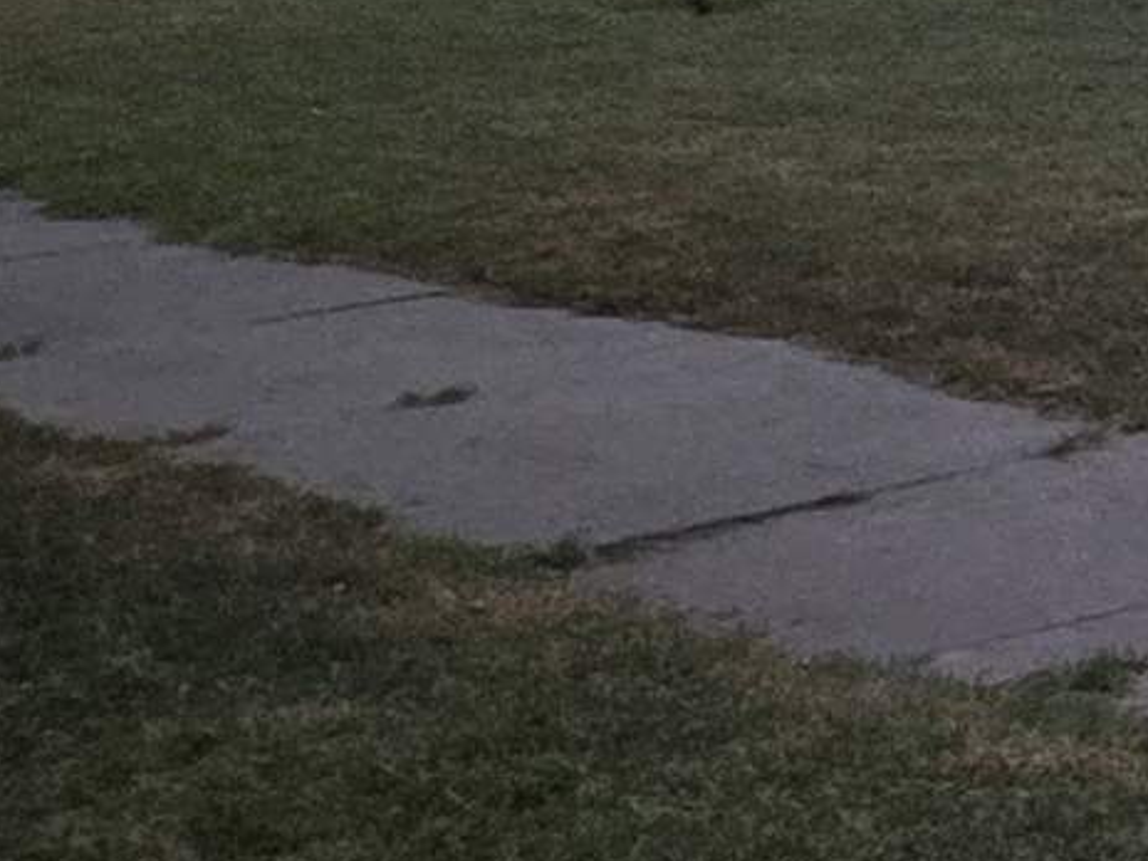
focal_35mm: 86
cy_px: -272
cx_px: 2870
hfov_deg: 14.1
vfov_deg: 16.2
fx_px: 2852
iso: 320
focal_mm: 2.2
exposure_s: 1/60
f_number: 1.9
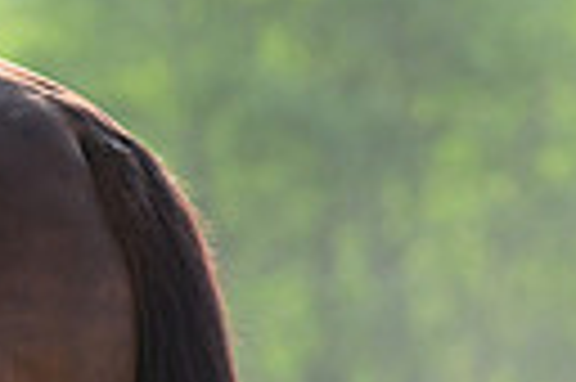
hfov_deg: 2.5
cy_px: 65
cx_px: -616
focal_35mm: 838
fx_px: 13391
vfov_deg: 1.6
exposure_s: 1/2000
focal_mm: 185
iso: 1000
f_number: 5
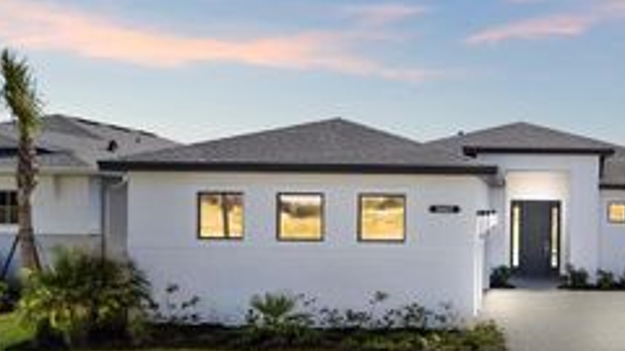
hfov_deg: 41.2
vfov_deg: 24.8
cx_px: 492
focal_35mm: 48
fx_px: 795
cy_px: 222
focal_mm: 8.38
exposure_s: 1/5000
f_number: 2.8
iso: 140
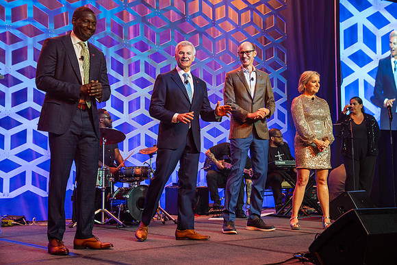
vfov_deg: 24.2
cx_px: 198
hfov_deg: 35.6
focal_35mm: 56
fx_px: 618
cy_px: 132
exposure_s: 1/200
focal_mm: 56
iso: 800
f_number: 4
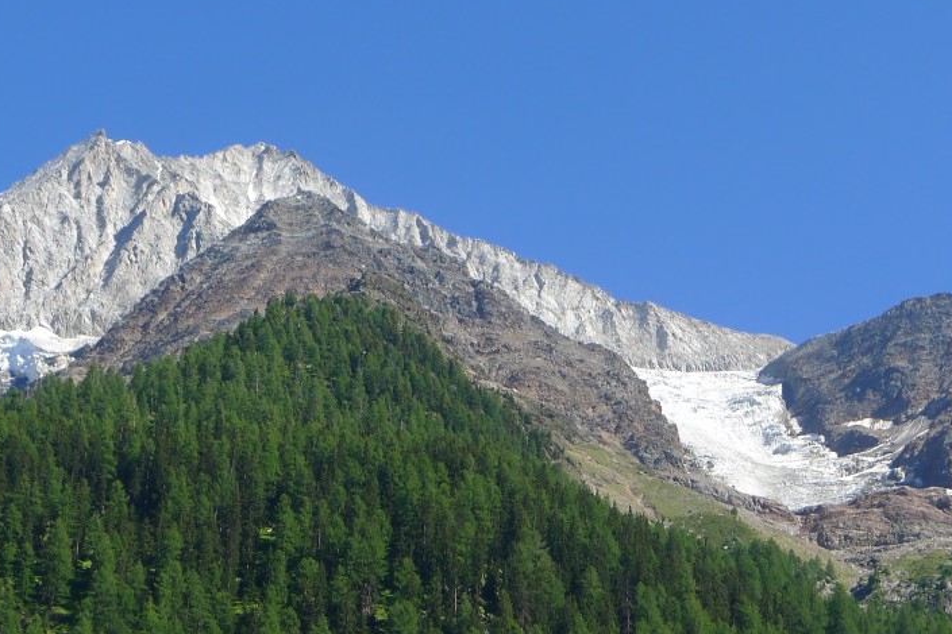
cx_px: 511
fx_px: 3147
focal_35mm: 119
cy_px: 420
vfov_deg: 11.5
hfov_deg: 17.2
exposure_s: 1/400
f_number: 4
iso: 80
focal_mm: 14.9
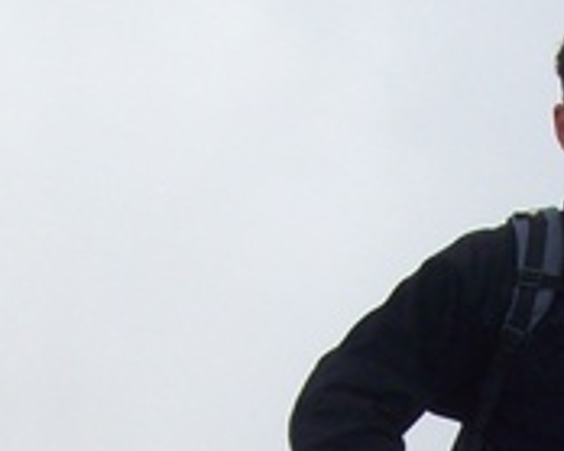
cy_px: 733
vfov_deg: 9.2
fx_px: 2703
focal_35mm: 162
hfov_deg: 11.8
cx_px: 540
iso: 80
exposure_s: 1/294
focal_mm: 6
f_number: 4.8
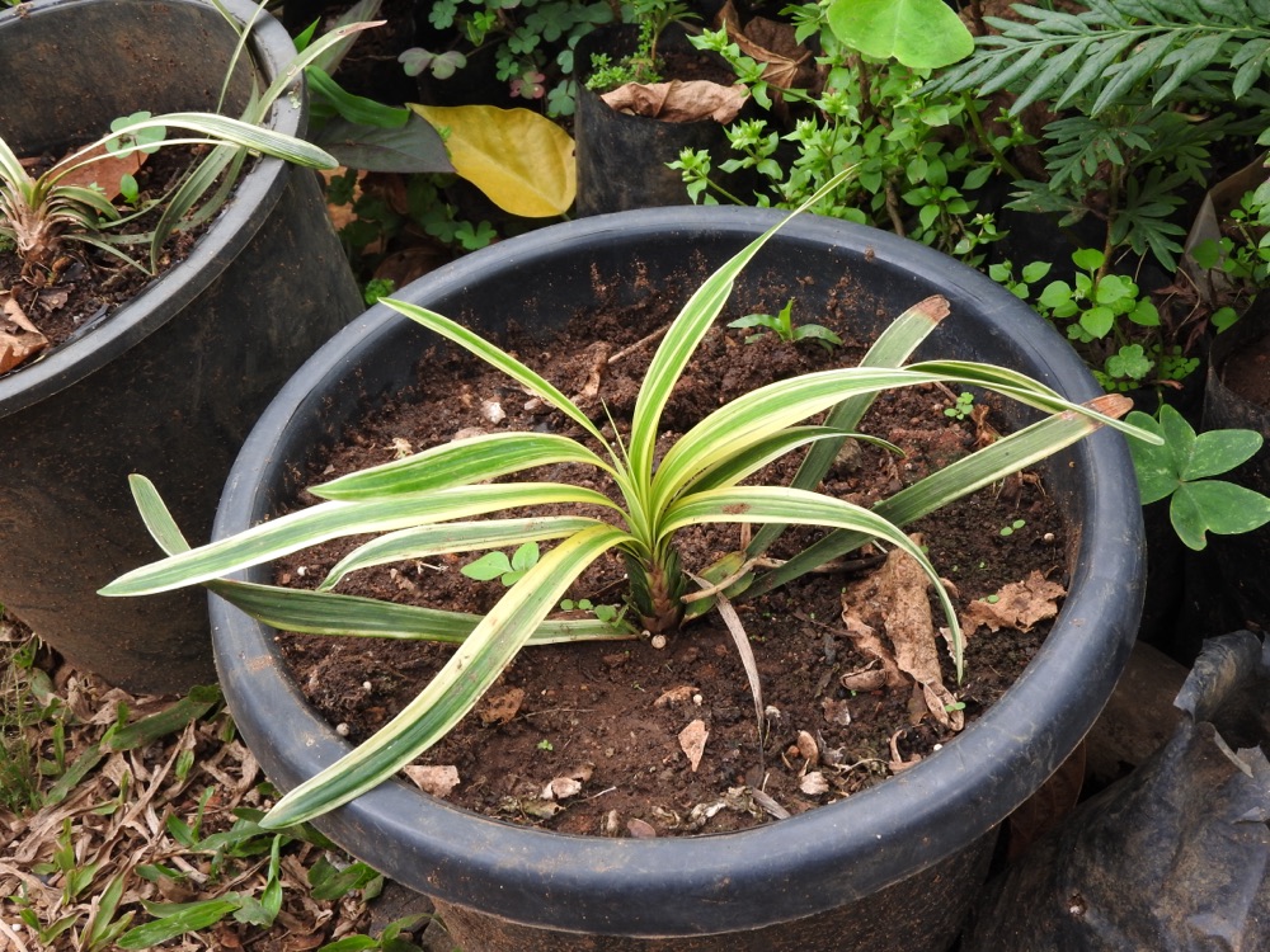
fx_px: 1834
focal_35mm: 50
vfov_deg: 29.1
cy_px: 476
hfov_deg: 38.2
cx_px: 635
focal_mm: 9
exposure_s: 1/40
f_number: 5
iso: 100
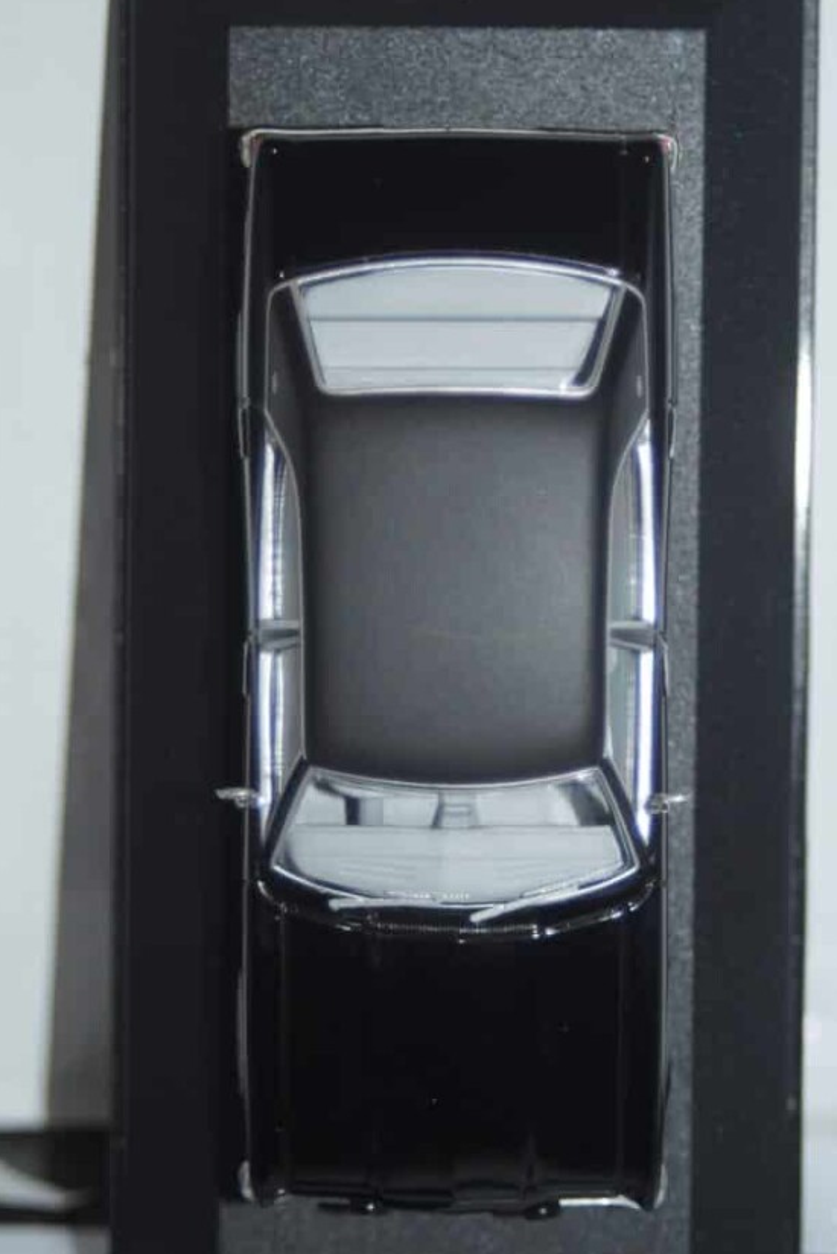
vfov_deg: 15.6
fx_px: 4564
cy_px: 633
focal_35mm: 131
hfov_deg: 10.5
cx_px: 402
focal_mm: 80
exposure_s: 1/60
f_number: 5.6
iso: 200
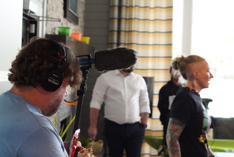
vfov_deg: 18.2
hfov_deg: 27.0
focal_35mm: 75
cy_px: 78
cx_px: 117
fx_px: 488
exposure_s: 1/400
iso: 6400
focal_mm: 50
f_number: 4.5
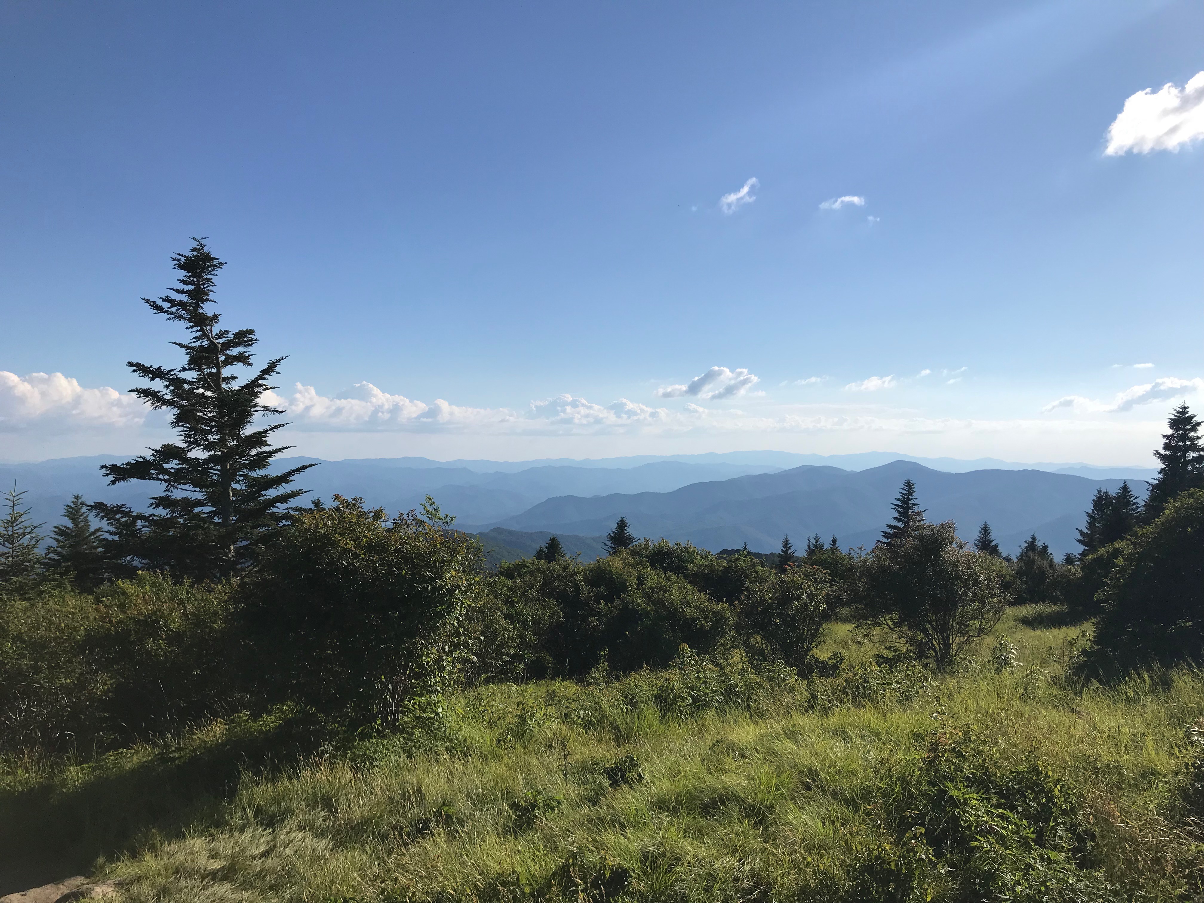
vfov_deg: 49.7
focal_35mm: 28
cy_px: 452
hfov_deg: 63.4
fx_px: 974
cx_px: 602
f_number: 1.8
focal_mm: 3.99
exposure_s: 1/5319
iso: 20
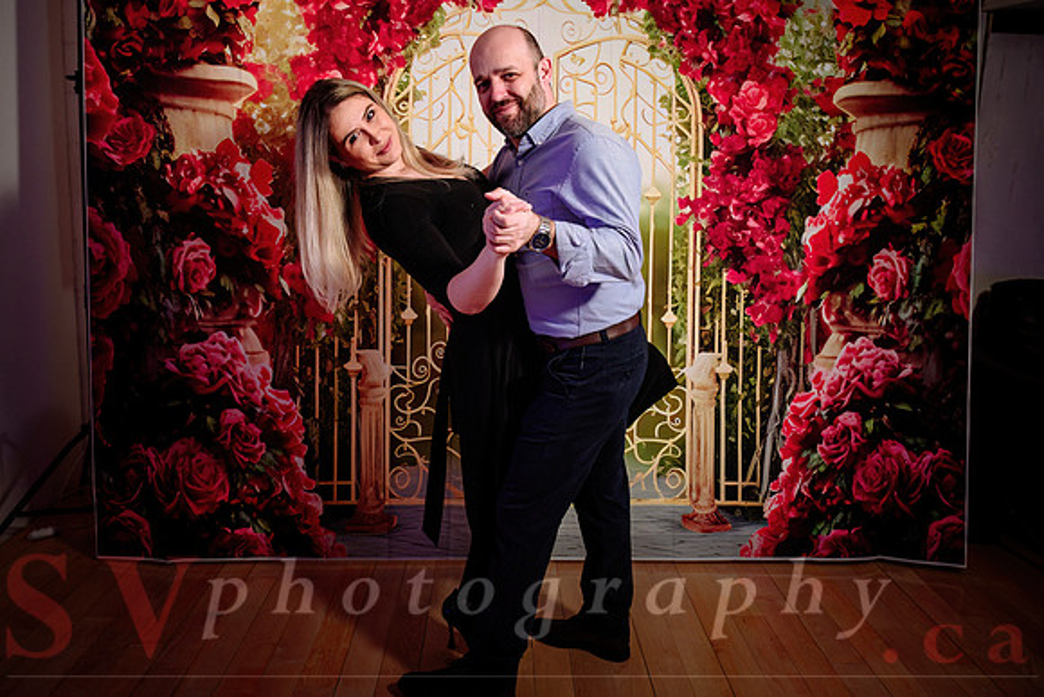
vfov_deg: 43.0
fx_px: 883
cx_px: 491
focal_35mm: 30
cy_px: 320
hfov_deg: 61.2
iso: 1250
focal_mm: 28
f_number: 3.2
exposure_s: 1/200
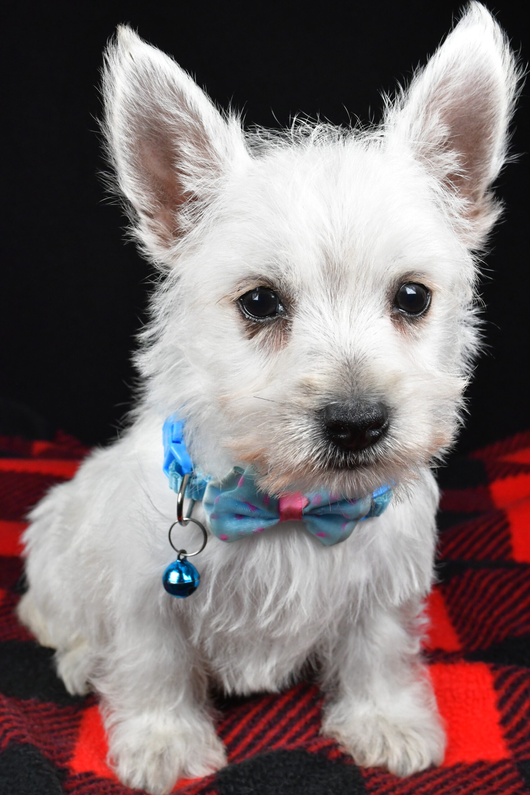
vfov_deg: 46.4
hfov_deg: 31.9
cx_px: 265
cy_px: 398
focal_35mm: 42
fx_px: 927
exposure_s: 1/500
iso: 3200
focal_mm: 28
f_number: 11
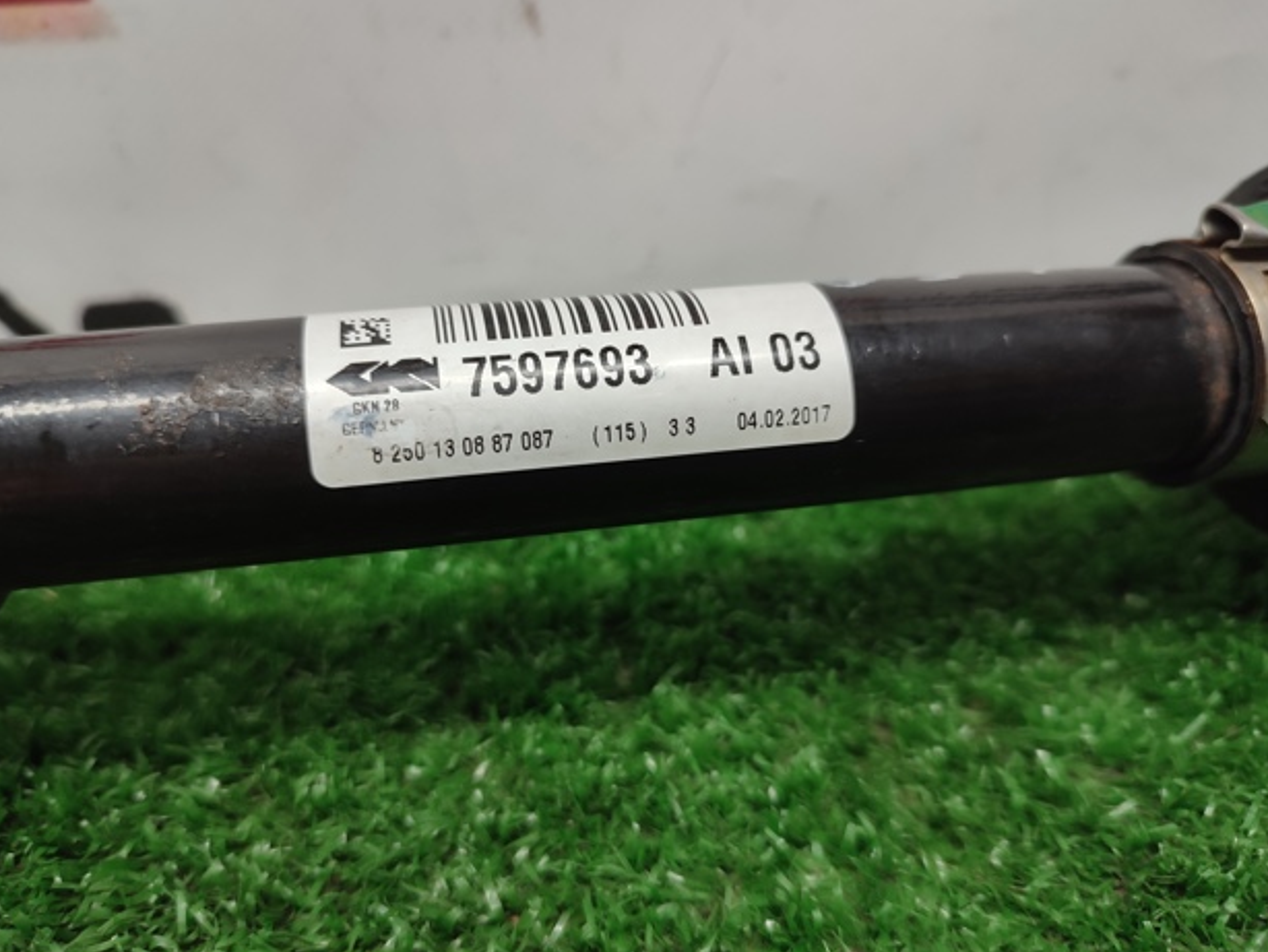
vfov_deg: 54.9
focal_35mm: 25
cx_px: 611
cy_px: 458
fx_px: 916
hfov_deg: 69.3
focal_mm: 5.89
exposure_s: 1/33
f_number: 1.89
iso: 163
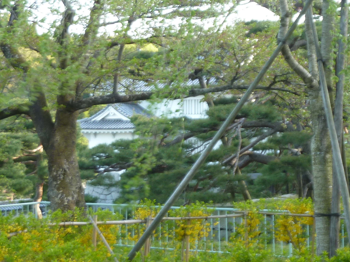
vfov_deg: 17.0
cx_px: 175
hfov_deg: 22.5
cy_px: 131
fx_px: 880
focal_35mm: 87
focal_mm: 7.9
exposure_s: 1/40
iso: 80
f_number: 3.8
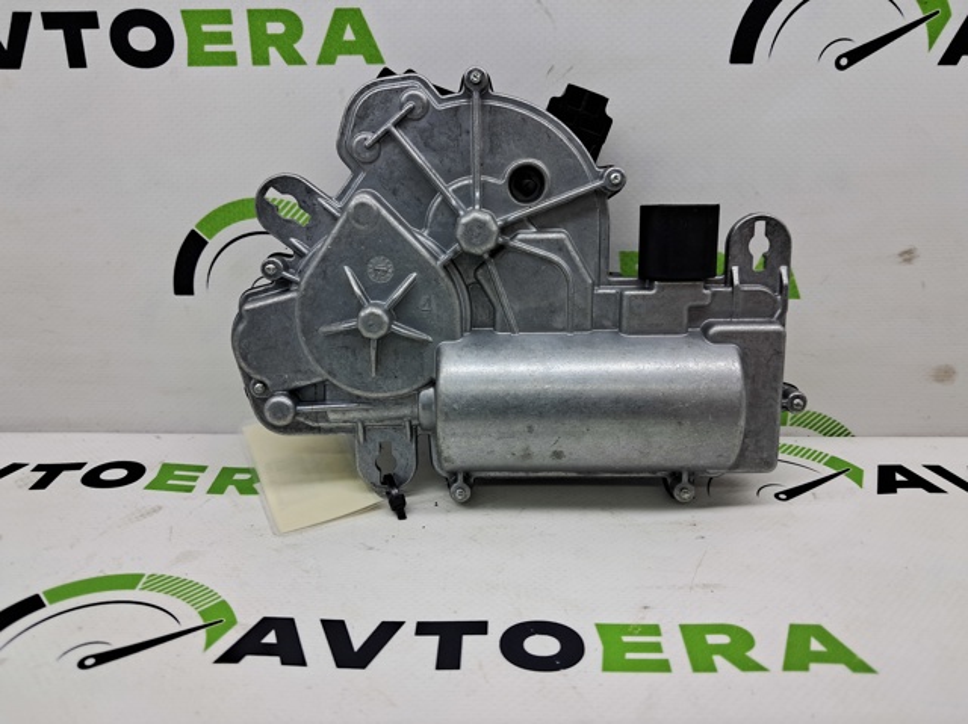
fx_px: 754
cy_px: 362
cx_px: 484
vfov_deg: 51.3
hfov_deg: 65.4
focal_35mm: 27
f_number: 1.8
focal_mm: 4
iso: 50
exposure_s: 1/100
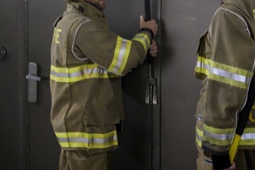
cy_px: 57
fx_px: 489
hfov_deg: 29.2
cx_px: 126
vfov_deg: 19.7
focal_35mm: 69
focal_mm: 46
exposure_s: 1/125
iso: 8000
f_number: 4
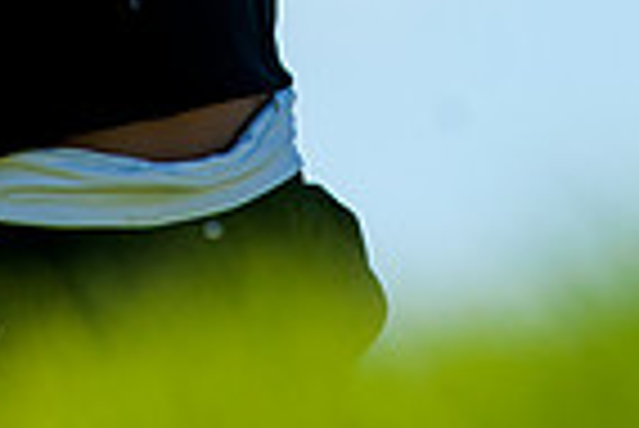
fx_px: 21766
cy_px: -396
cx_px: 234
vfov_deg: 1.1
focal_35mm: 1225
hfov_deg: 1.7
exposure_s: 1/4000
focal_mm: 300
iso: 500
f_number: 7.1
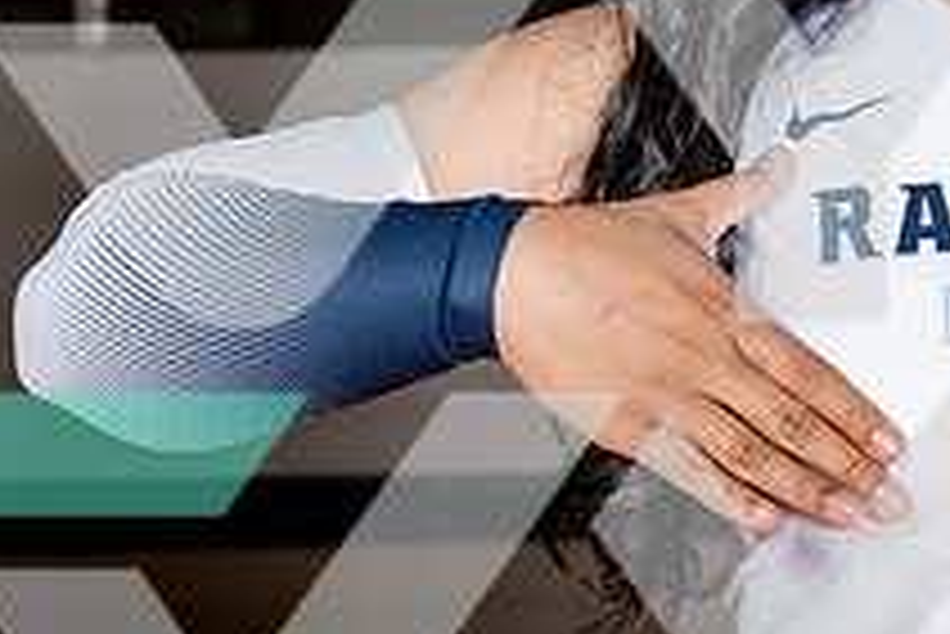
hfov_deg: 10.6
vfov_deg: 7.2
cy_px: 88
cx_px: 1000
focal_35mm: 192
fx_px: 5070
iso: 100
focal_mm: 70
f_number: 8
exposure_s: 1/250
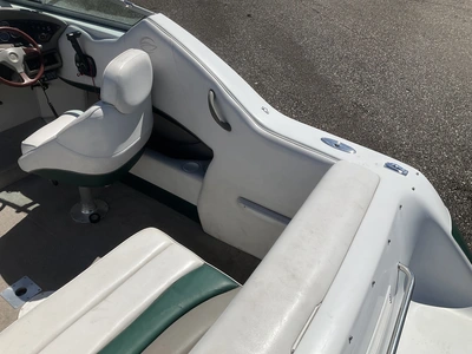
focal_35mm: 29
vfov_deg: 48.2
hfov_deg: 61.7
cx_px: 236
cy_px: 177
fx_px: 395
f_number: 1.8
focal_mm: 3
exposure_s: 1/4785
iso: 25
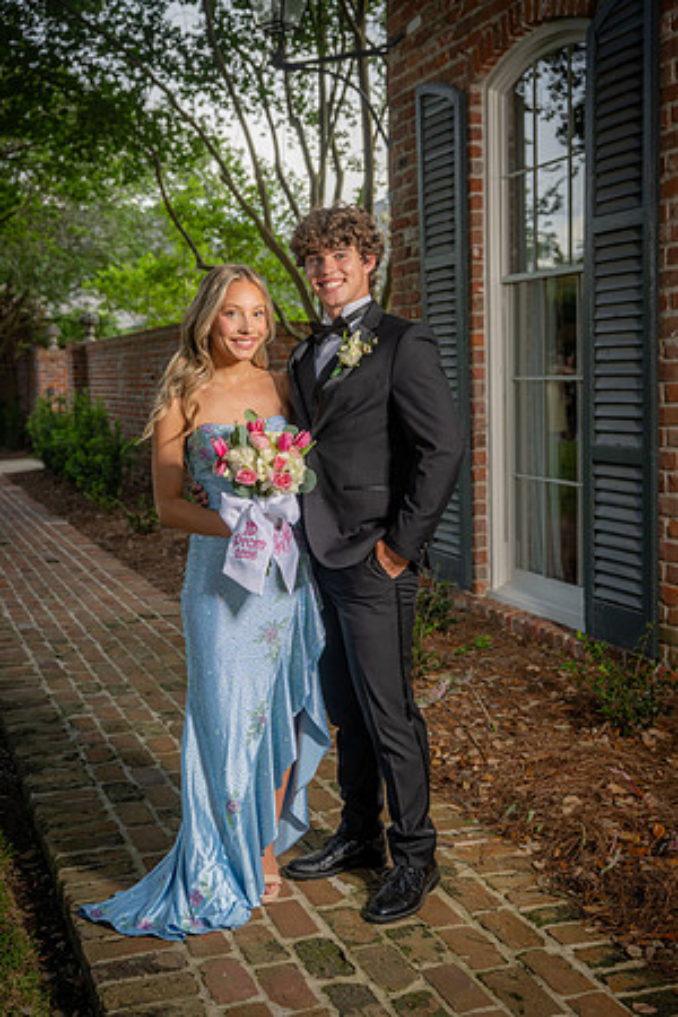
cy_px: 508
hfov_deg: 31.2
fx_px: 1215
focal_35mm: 43
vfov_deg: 45.4
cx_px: 339
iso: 100
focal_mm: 43
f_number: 5
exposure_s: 1/160
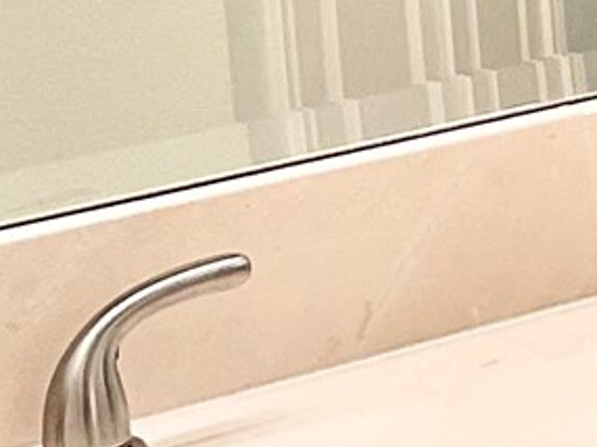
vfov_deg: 7.0
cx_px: 1328
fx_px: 3584
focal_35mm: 208
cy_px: -349
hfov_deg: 8.8
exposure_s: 1/60
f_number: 1.8
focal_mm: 3
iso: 32
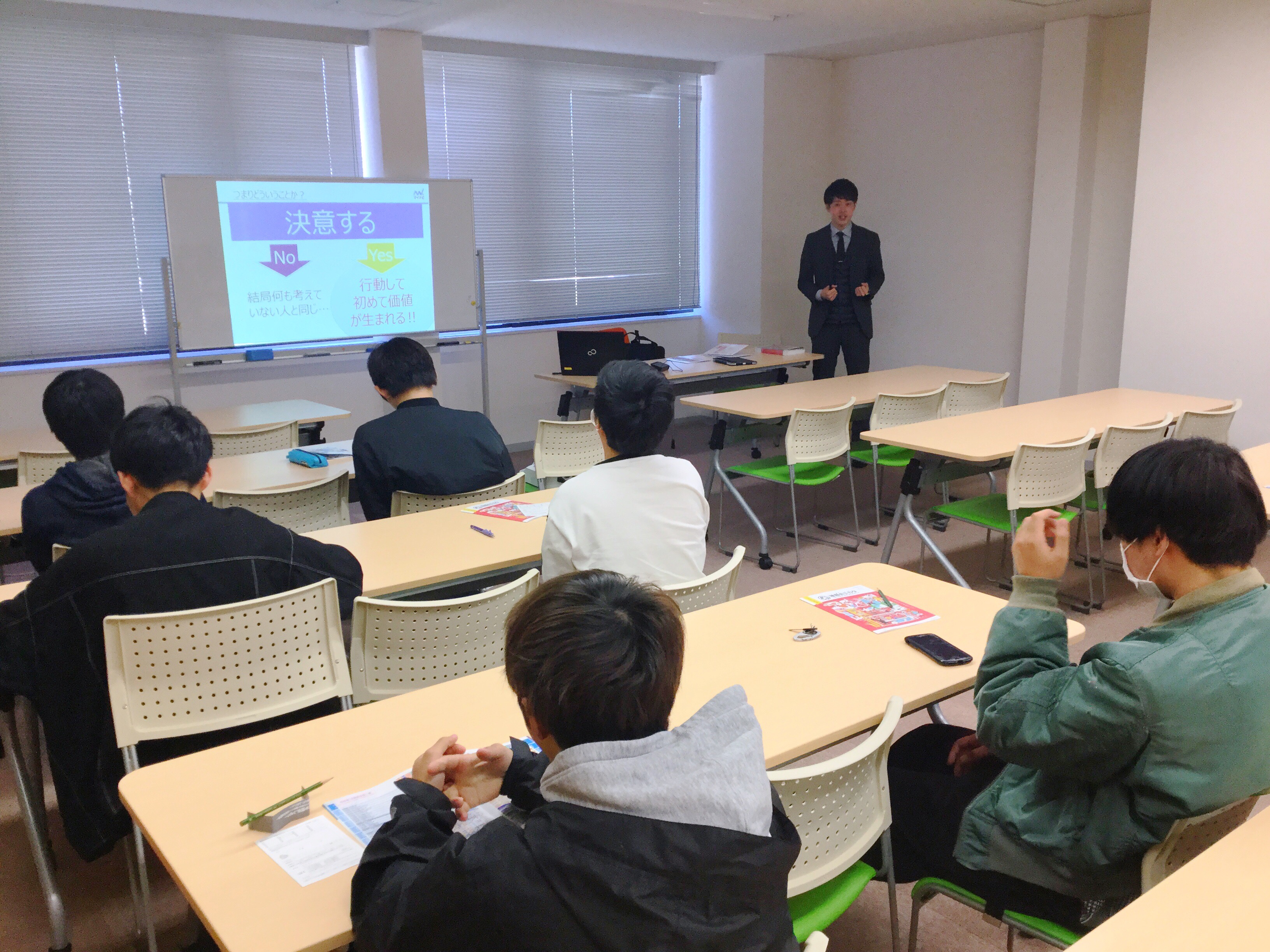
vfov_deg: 45.4
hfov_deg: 58.4
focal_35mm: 31
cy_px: 476
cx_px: 635
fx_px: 1137
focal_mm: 3.3
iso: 25
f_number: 2.4
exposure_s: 1/40
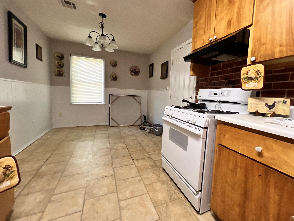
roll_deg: -1.4
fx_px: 119
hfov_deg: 101.9
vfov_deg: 85.6
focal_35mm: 14
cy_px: 106
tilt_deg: -5.8
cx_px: 158
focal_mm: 1.57
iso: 250
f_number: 1.8
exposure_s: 1/76
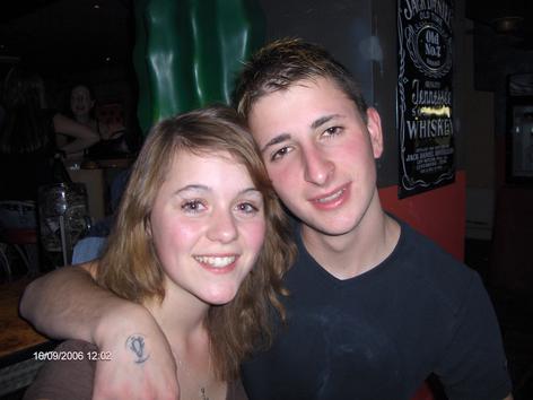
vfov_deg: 40.7
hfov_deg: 52.6
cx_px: 266
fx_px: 539
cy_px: 200
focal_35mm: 35
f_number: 2.6
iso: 100
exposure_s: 1/60
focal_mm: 5.8
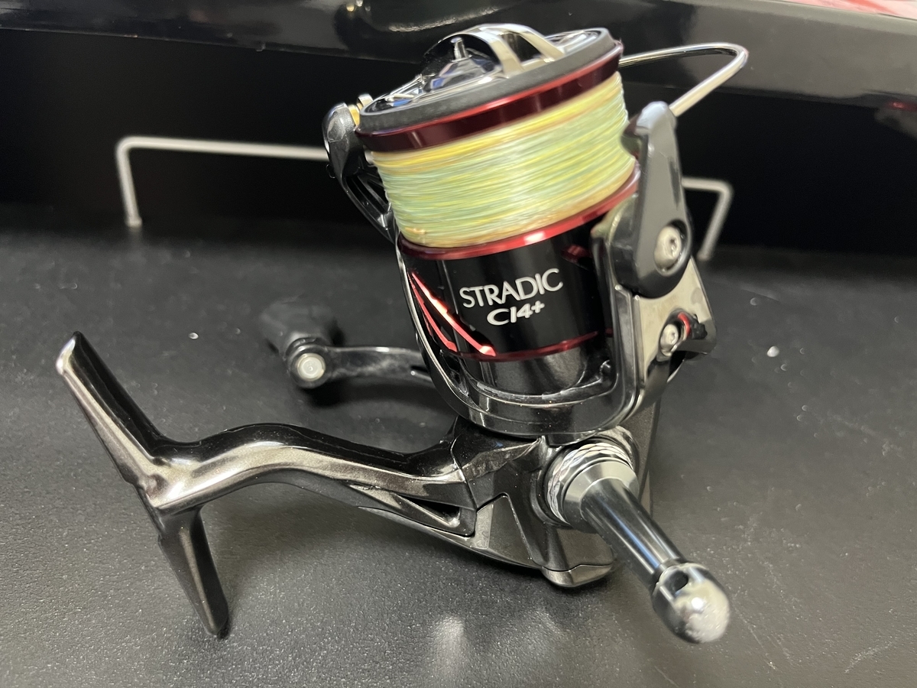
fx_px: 689
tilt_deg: -34.0
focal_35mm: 26
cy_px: 344
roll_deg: -8.4
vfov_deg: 53.1
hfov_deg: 67.3
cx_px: 458
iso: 500
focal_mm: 5.1
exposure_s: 1/40
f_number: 1.6
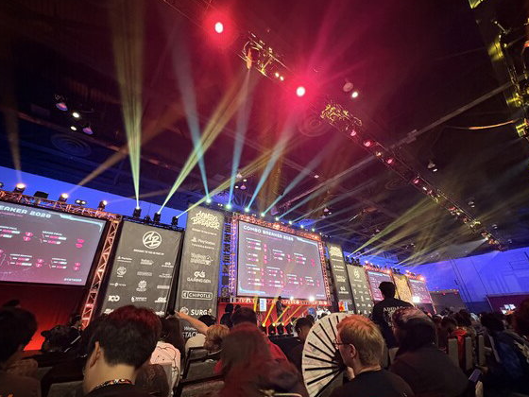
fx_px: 229
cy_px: 194
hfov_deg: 98.2
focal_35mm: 15
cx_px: 260
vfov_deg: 81.7
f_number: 2.2
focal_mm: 2.22
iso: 1000
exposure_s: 1/34
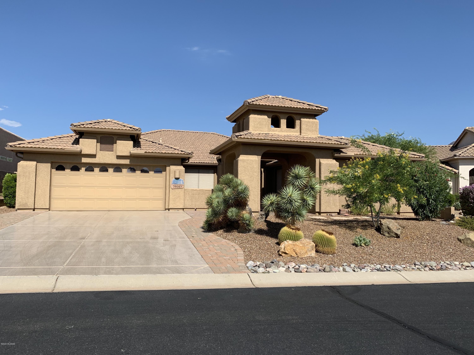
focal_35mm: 26
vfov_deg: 53.1
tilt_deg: +1.2
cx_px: 237
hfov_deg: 67.3
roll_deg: -1.7
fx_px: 356
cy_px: 178
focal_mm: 4.25
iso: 25
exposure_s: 1/2755
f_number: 1.8
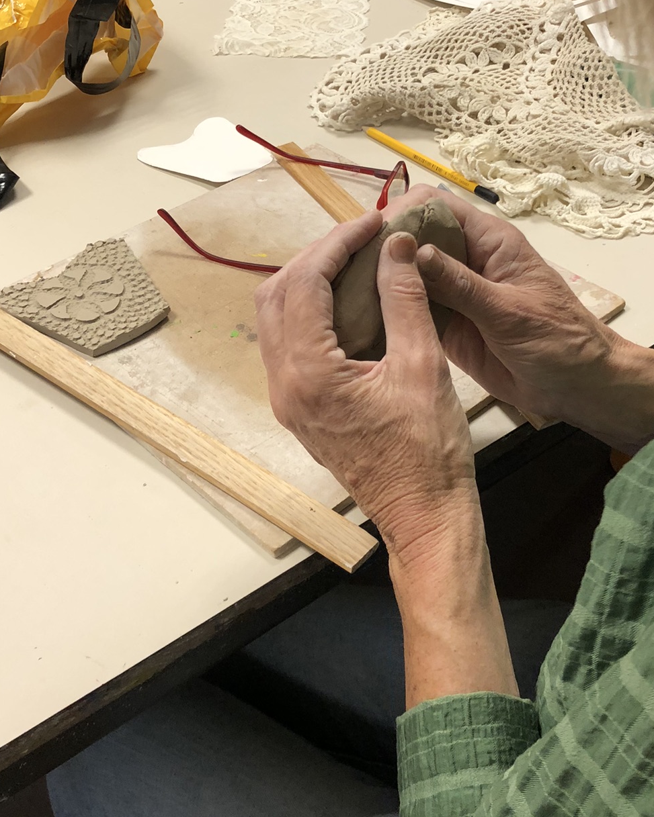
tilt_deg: -38.4
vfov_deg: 40.2
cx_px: 348
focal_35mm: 46
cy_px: 329
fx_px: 1113
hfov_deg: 32.7
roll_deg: +1.6
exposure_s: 1/33
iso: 32
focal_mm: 4
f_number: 1.8
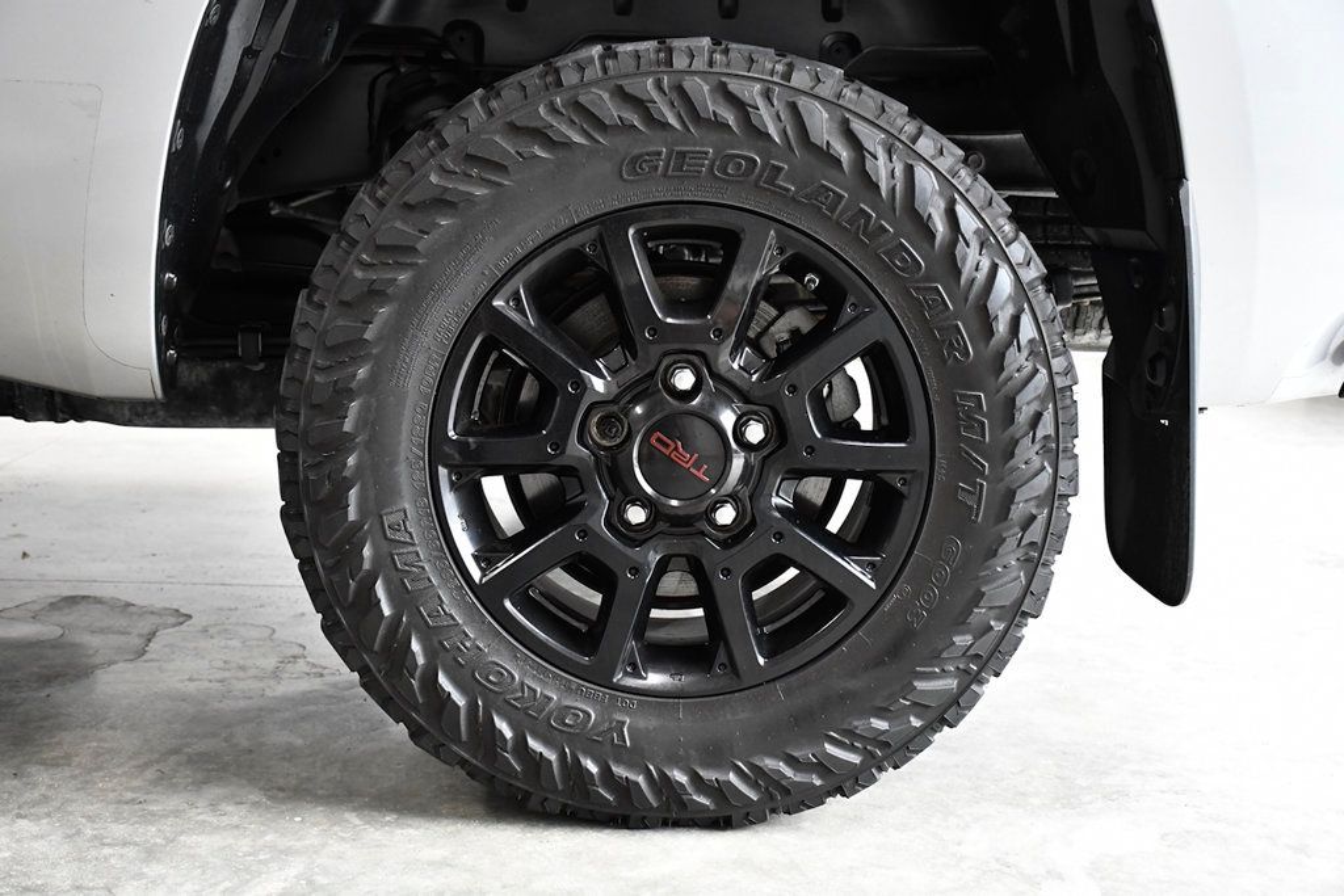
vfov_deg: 28.1
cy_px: 448
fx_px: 1792
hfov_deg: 41.1
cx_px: 672
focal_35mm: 48
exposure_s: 1/400
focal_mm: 32
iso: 2500
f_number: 4
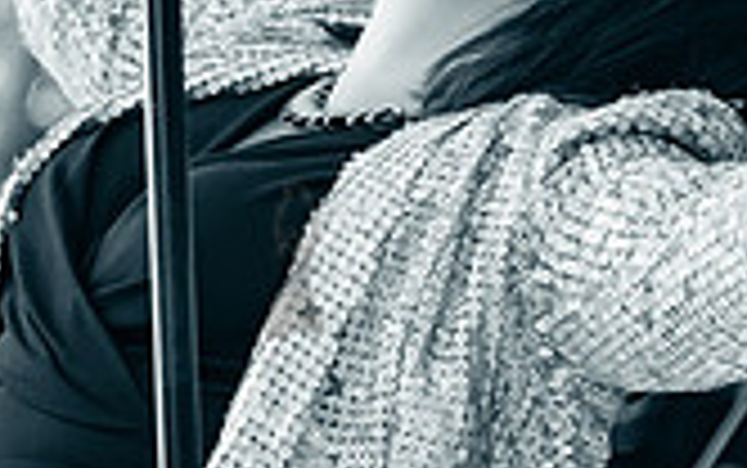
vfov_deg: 4.4
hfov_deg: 7.0
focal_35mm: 298
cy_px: 254
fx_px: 6071
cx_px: 233
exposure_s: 1/640
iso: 200
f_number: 2.8
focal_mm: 80
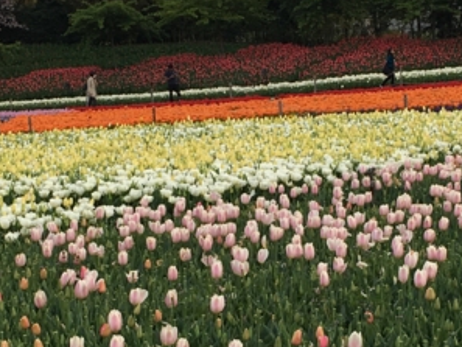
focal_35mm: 100
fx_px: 1335
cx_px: 271
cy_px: 268
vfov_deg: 14.7
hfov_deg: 19.6
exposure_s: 1/313
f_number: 2.2
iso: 25
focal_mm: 4.15
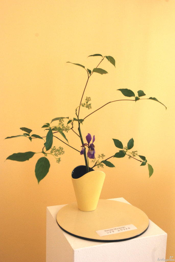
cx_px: 88
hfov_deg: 29.0
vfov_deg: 42.3
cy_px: 131
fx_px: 338
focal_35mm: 46
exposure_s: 1/20
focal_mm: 31
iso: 800
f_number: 8
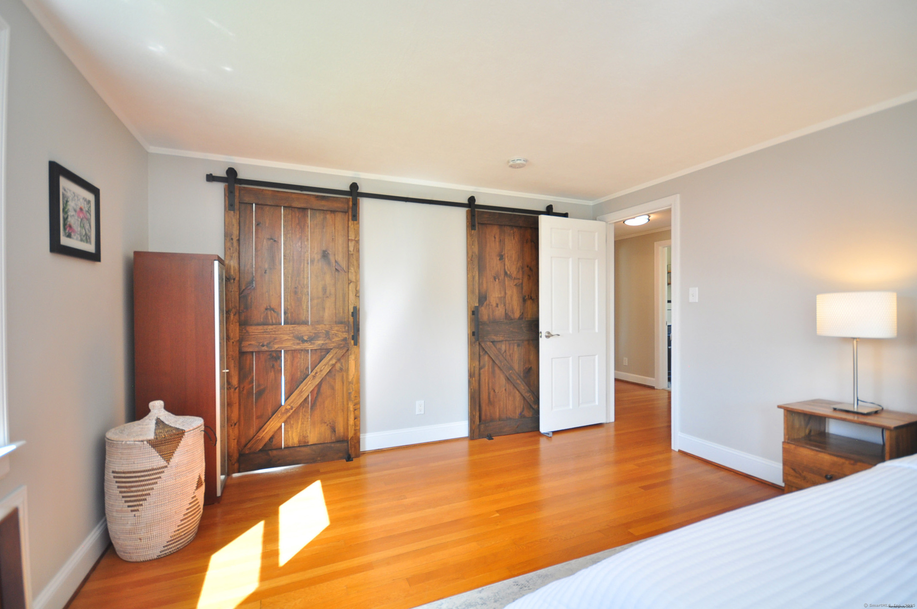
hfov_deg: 100.5
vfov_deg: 77.2
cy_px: 304
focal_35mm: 15
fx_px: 382
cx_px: 458
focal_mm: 10
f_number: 4
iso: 320
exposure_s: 1/50
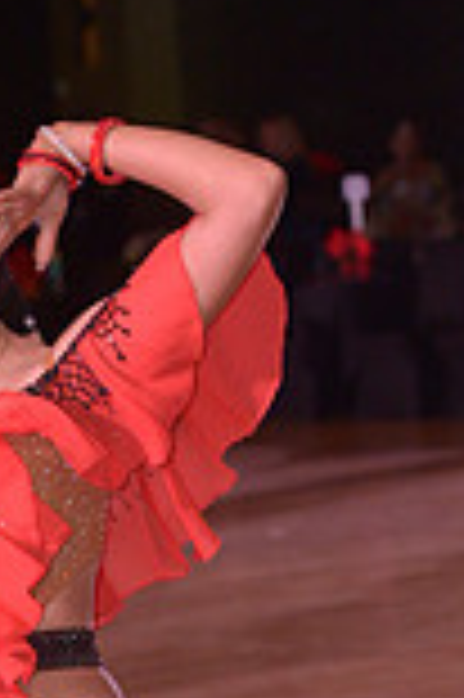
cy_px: 946
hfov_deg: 5.2
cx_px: -164
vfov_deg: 7.8
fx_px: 5076
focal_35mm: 262
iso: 1250
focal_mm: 70
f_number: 5
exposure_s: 1/200
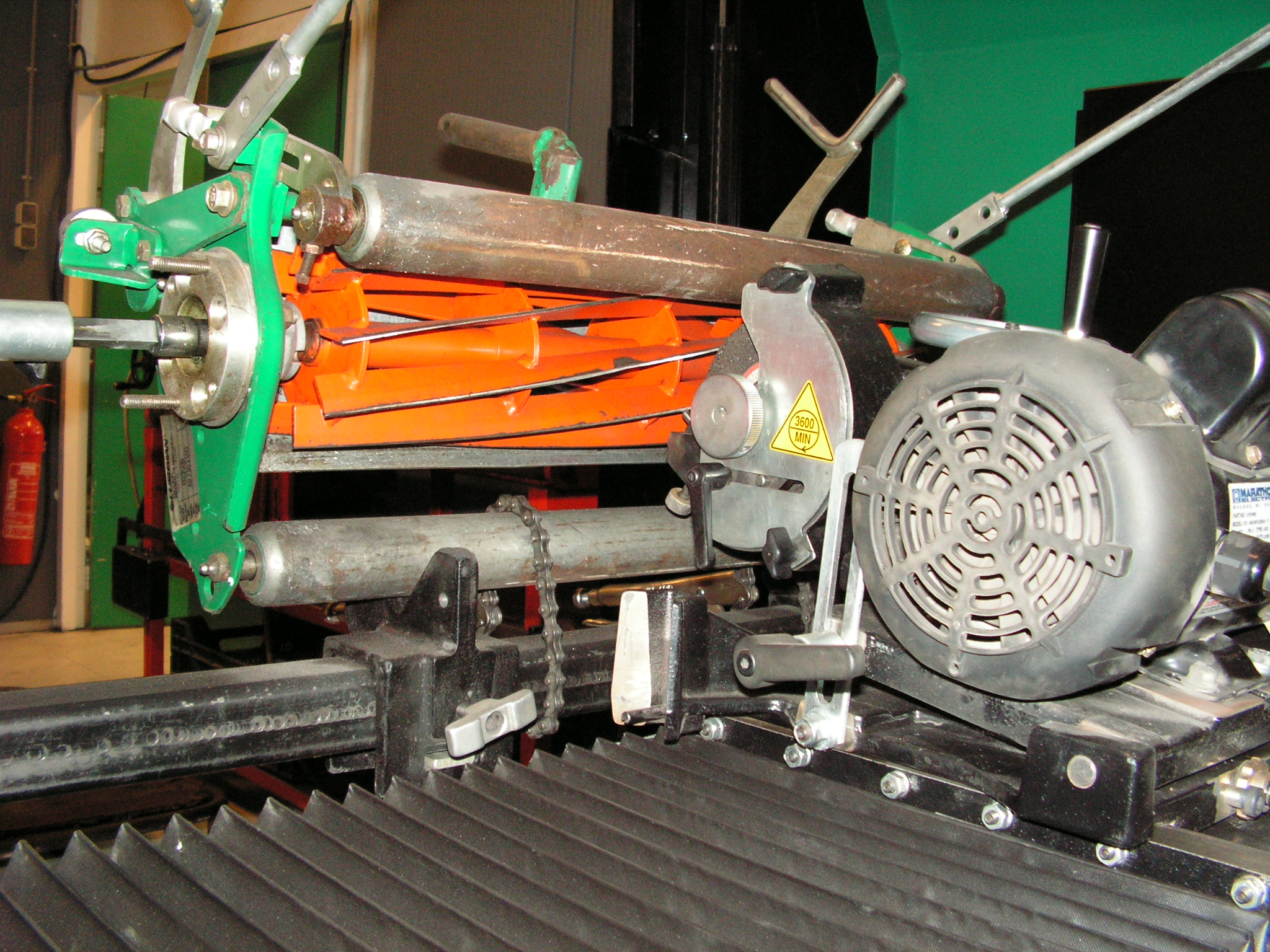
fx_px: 1321
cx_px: 635
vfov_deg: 39.7
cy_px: 476
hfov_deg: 51.4
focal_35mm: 36
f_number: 3.2
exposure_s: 1/40
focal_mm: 6
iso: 160
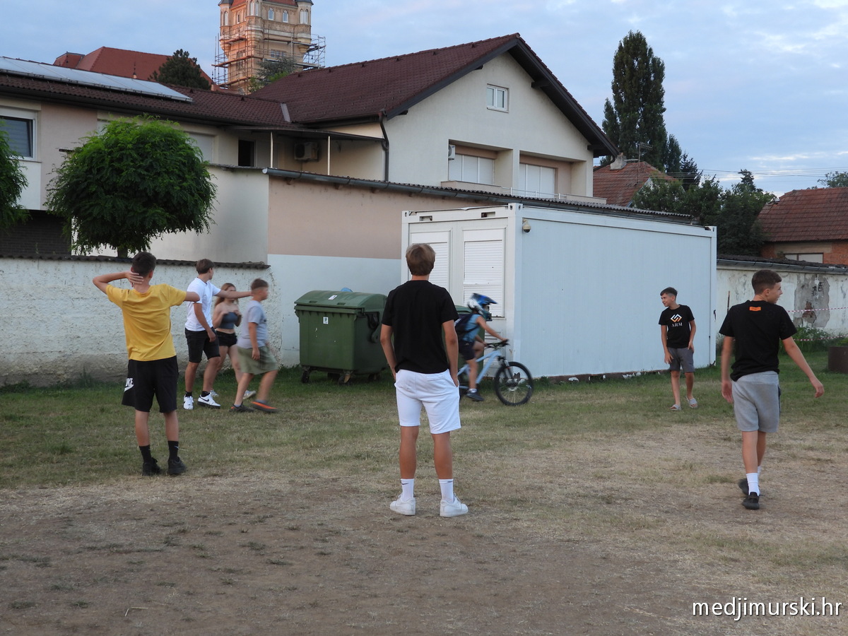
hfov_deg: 40.4
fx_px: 1151
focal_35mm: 47
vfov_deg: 30.9
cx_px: 424
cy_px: 318
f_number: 3.2
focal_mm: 8.5
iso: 100
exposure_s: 1/40
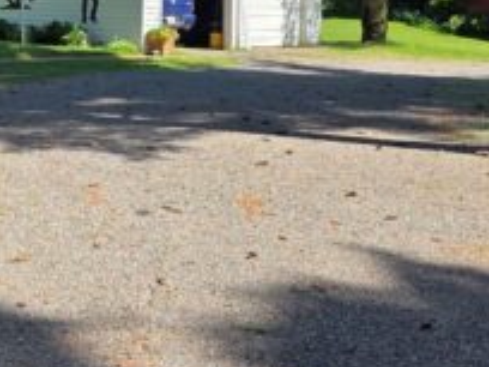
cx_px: -55
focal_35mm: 90
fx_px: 1271
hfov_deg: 20.7
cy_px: 14
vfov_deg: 16.1
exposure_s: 1/5296
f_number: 1.7
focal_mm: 6.3
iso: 80
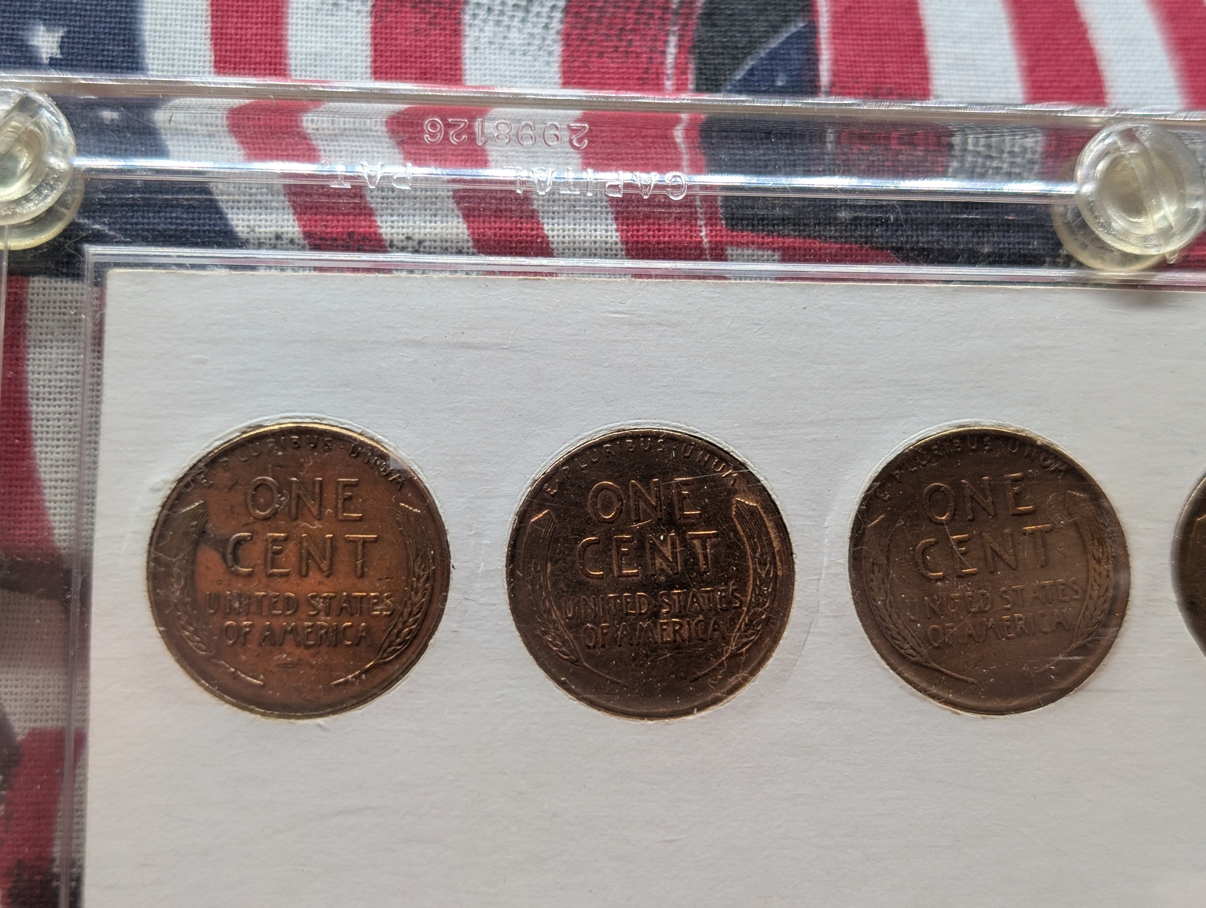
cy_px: 454
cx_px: 603
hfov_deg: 38.9
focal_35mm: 49
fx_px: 1710
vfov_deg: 29.7
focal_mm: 6.9
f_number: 1.68
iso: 74
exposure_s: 1/133
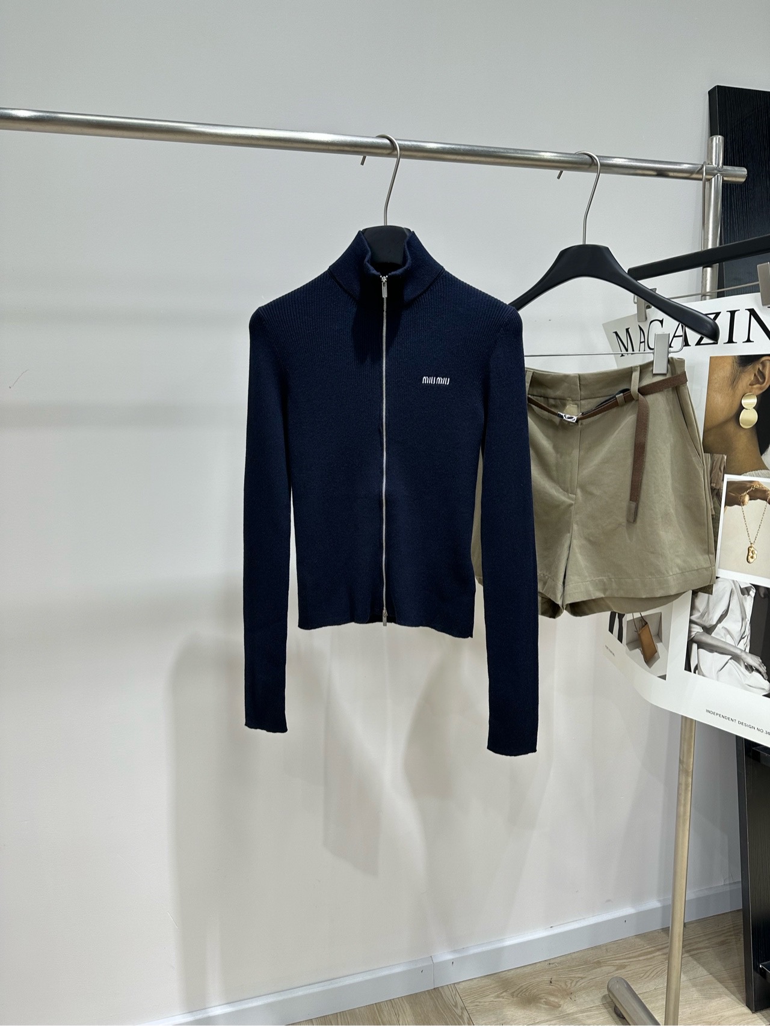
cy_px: 513
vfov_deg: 71.6
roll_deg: +0.6
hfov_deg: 56.8
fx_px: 712
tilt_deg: -9.6
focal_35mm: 24
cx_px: 385
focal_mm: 6.86
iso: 80
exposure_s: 1/100
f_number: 1.78
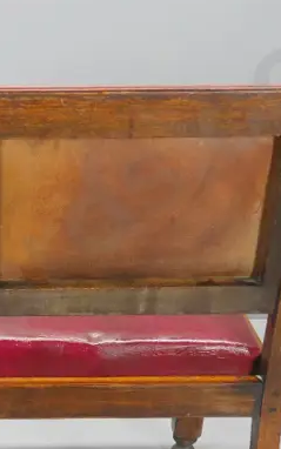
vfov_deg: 22.6
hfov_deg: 14.0
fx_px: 1114
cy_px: 324
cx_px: -39
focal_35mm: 91
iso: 3200
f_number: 4
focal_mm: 16
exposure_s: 1/100
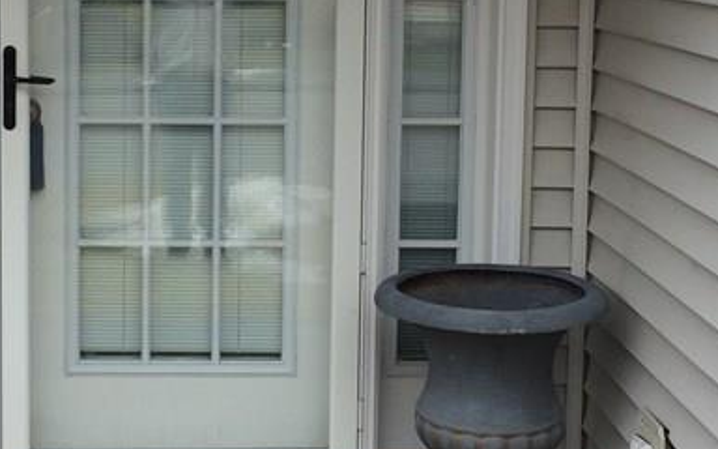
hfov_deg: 25.1
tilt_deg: -6.5
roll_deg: -0.3
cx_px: 223
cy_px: 110
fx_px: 1605
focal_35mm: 82
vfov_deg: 15.8
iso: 32
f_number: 2.2
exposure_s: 1/243
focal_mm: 4.15
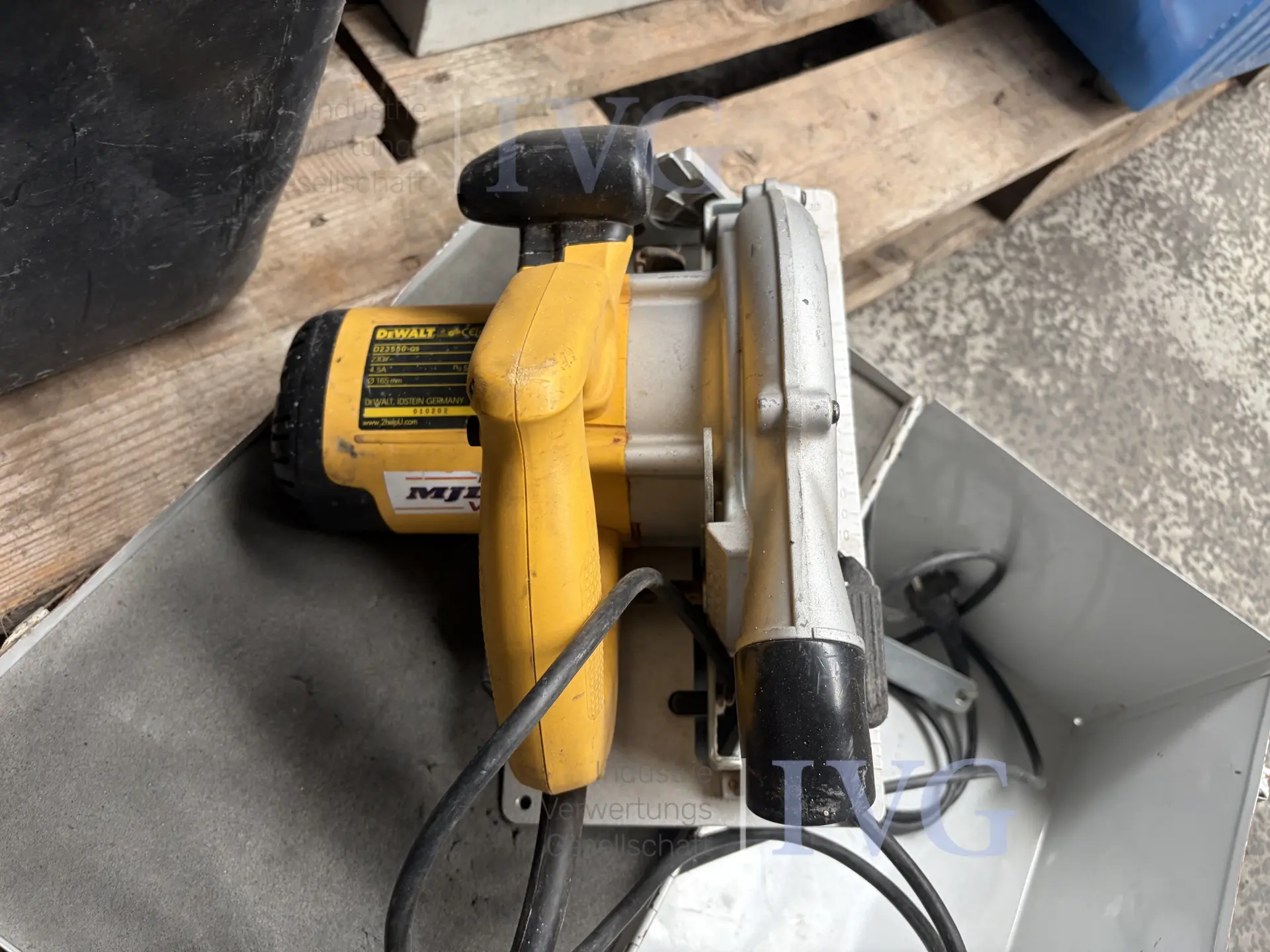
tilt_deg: -56.7
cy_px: 476
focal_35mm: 26
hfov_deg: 67.3
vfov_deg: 53.1
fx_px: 954
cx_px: 635
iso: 125
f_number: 1.6
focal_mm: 5.96
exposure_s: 1/121
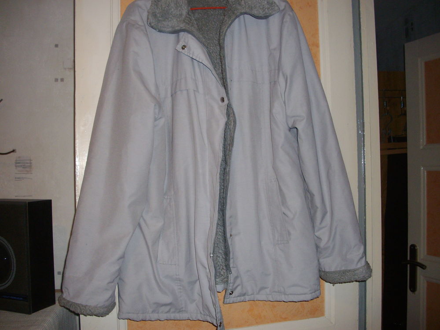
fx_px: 470
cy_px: 165
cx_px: 220
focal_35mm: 37
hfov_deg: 50.1
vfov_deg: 38.7
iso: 160
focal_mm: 6.2
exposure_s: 1/50
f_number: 2.8
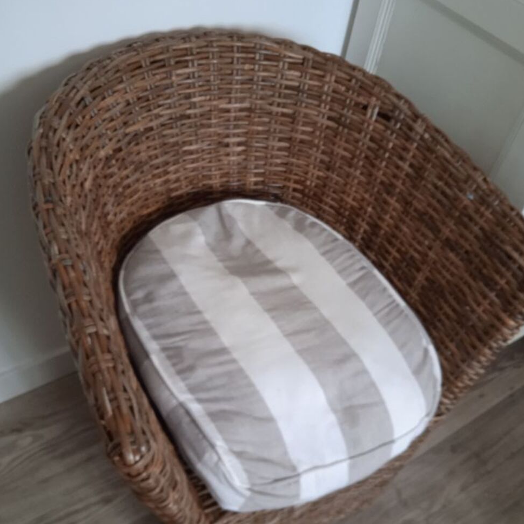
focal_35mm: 34
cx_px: 269
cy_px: 332
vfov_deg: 47.9
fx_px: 582
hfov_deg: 48.4
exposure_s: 1/25
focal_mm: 3.43
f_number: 2.2
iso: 615
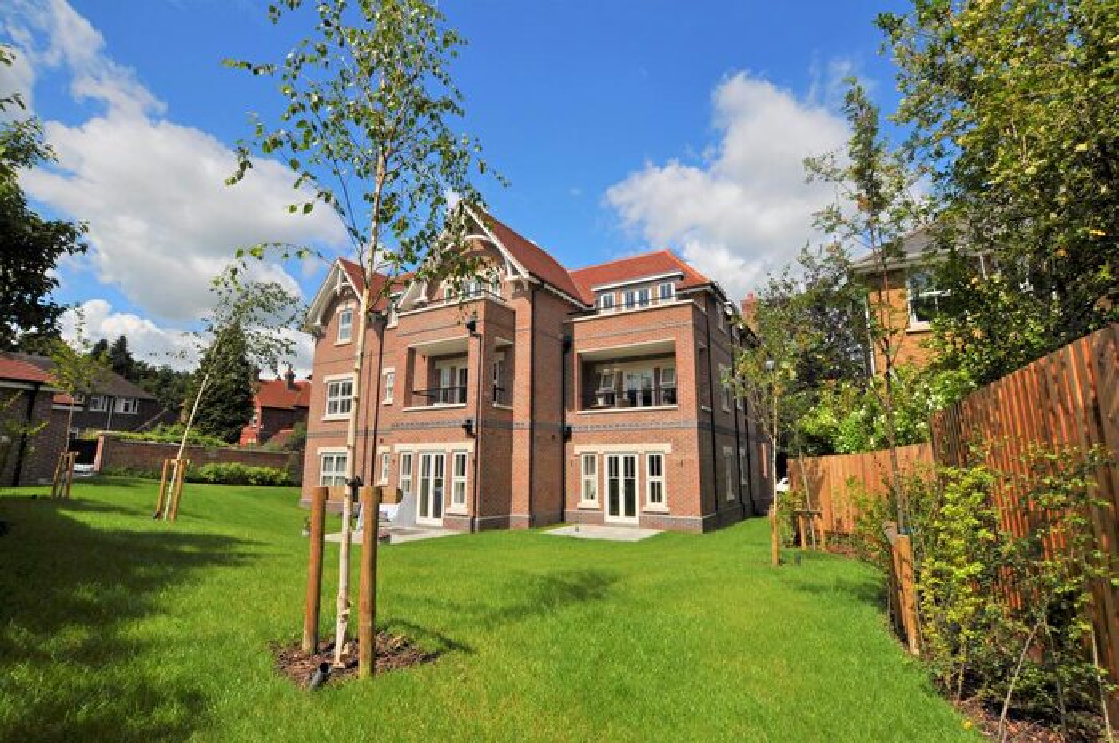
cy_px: 372
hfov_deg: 100.5
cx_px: 560
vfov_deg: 77.2
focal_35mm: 15
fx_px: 466
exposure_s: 1/400
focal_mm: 10
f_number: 10
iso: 200
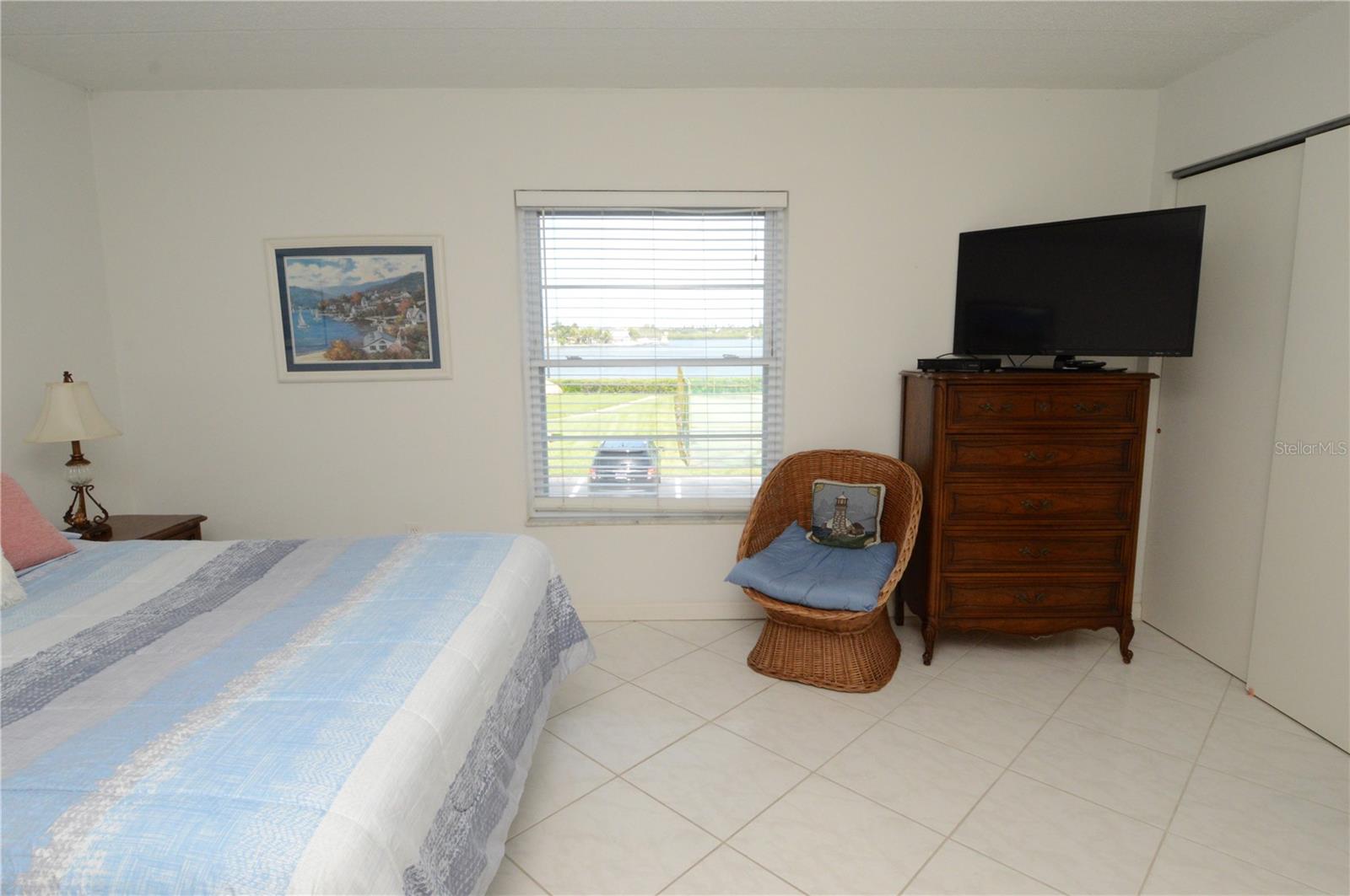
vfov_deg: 67.3
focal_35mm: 18
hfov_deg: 90.1
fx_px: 674
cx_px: 675
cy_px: 448
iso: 1600
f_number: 11
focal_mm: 12
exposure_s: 1/200
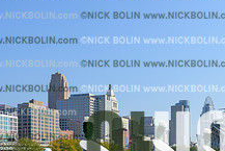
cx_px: 160
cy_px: 161
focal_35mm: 64
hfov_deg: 31.0
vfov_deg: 20.4
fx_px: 400
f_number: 7.1
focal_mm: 24
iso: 80
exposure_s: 1/400
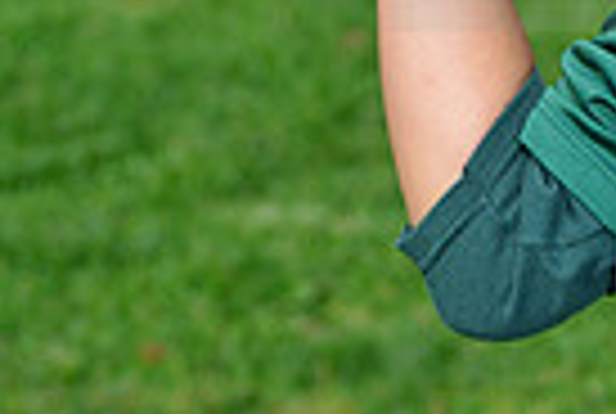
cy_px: -101
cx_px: 1147
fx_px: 8403
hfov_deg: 4.2
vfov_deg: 2.8
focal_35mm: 490
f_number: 10
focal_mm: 116
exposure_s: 1/200
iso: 200
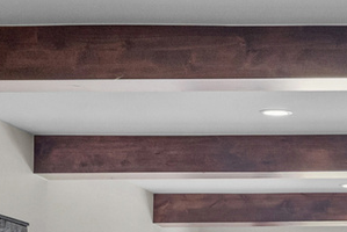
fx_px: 1683
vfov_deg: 7.7
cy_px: 411
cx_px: 568
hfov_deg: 11.2
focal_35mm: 174
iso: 500
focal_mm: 25.5
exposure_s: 1/6
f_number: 8
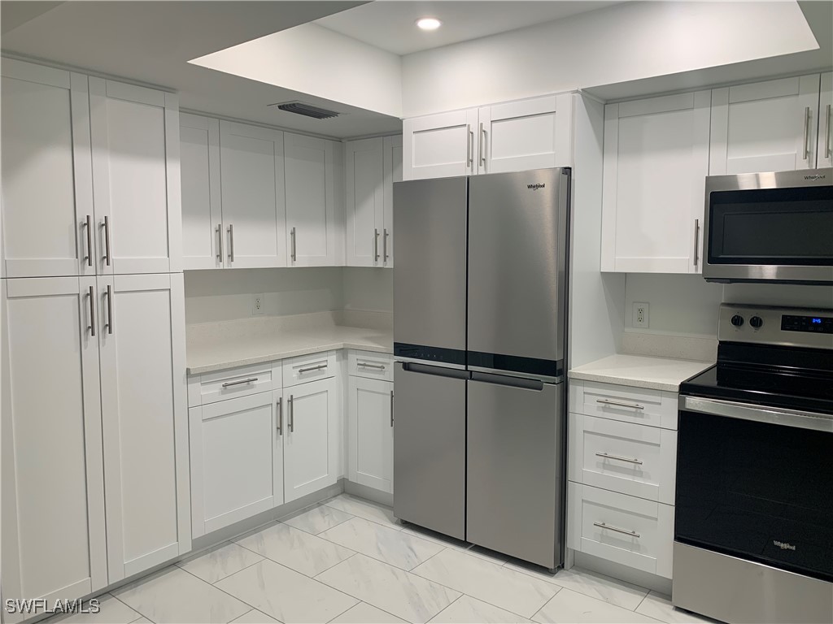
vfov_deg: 53.1
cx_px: 416
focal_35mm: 26
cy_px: 312
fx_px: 626
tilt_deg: -3.2
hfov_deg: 67.3
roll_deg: -0.1
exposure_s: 1/60
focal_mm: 4.25
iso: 50
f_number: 1.8
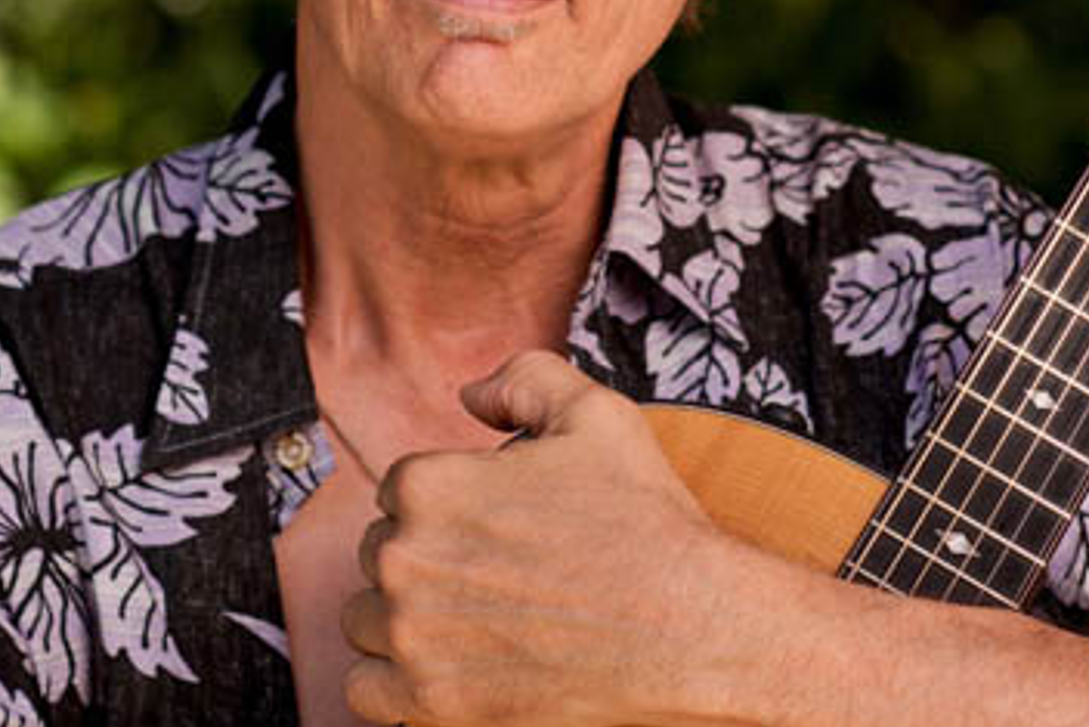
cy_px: -46
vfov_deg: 7.1
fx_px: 5840
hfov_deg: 10.6
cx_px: 439
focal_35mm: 193
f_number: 3.5
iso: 64
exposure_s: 1/200
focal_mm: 85
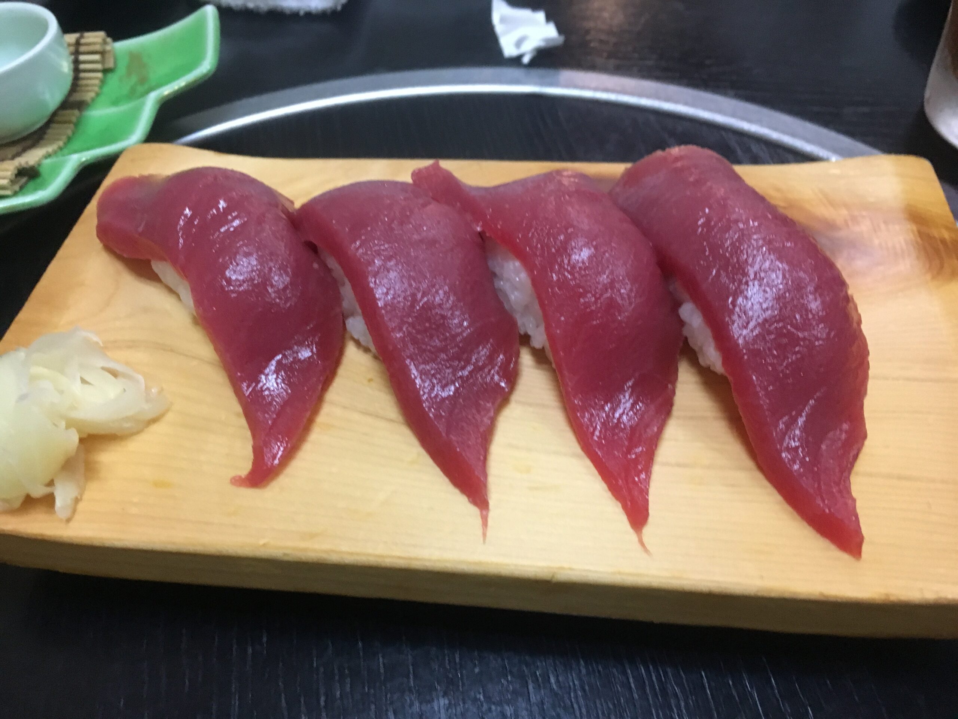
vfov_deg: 48.2
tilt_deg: -49.2
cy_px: 360
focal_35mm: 29
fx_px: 803
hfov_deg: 61.7
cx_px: 479
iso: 200
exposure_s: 1/20
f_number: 2.2
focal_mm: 4.15
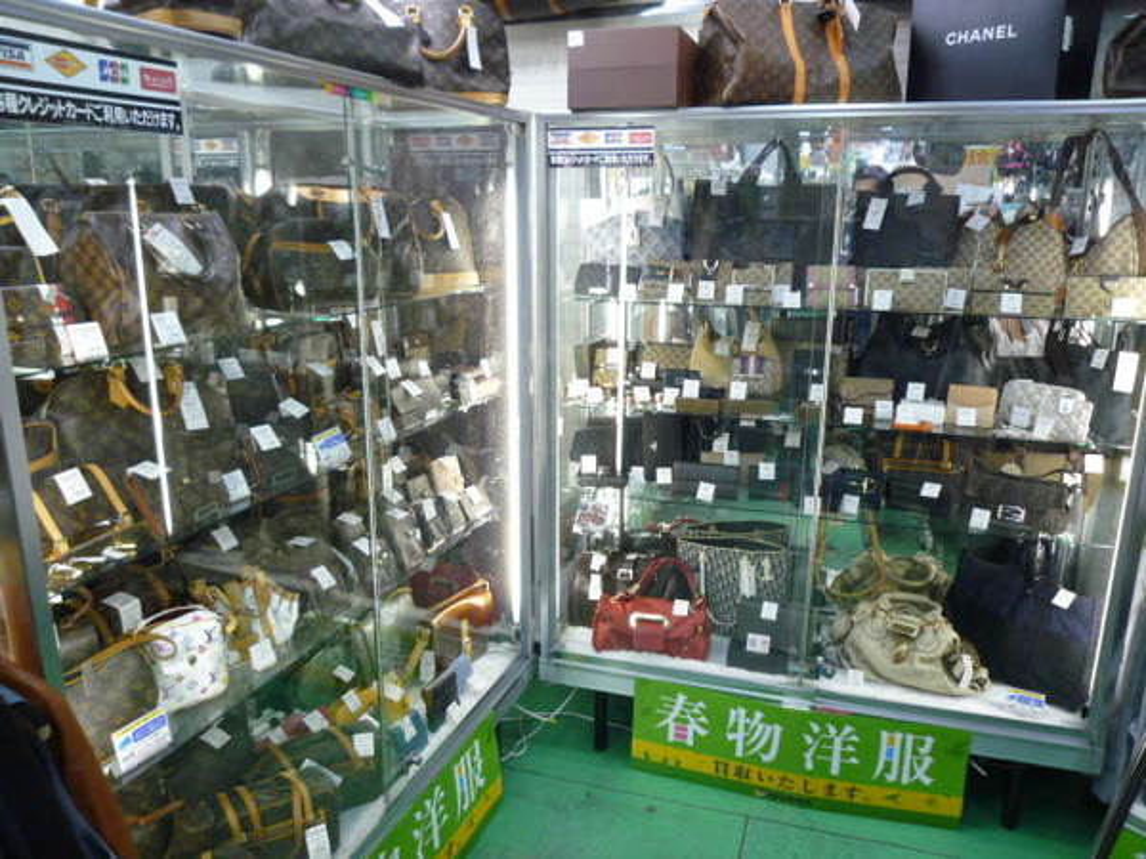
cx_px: 573
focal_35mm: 25
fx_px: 828
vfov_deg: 54.9
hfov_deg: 69.4
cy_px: 430
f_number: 2.8
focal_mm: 4.4
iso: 320
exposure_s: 1/30
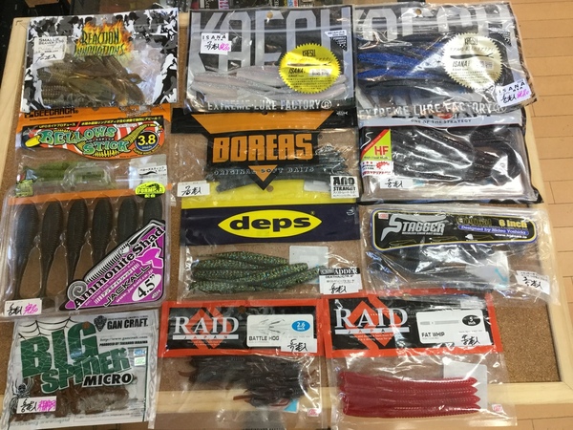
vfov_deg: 45.4
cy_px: 215
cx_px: 286
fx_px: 513
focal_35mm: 31
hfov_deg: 58.4
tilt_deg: -71.1
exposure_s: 1/30
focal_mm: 3.3
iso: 40
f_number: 2.4
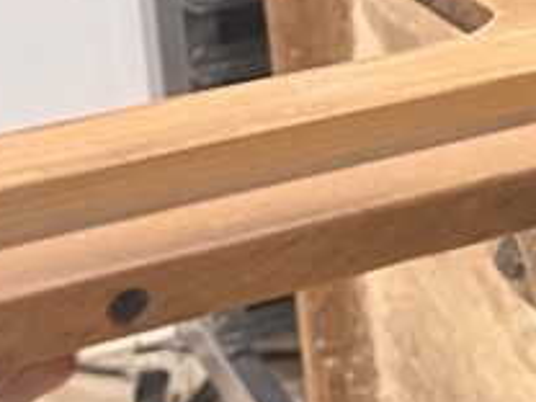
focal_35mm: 128
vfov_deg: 11.3
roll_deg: -0.5
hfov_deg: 13.3
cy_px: -100
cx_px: 1075
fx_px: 1982
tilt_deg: -15.2
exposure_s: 1/50
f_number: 1.6
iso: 400
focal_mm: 5.1
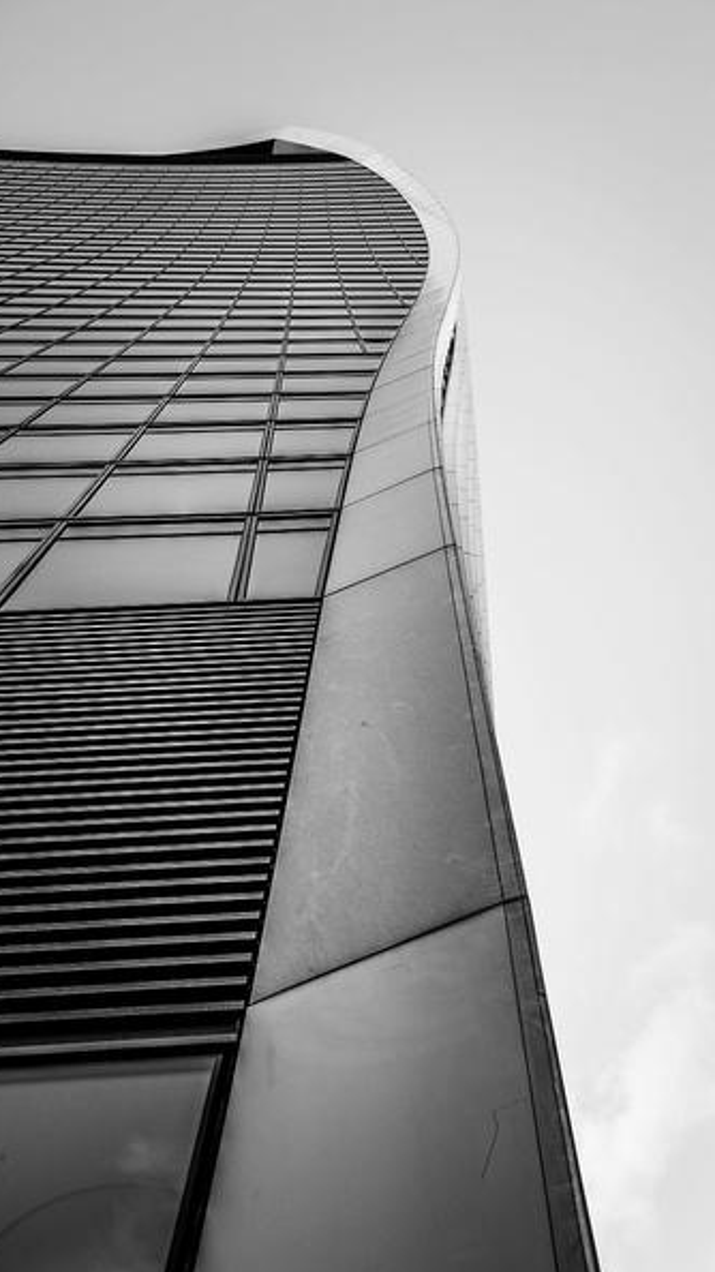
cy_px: 638
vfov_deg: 37.5
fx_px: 1872
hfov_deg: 21.6
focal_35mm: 56
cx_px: 413
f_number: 6.3
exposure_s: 1/50
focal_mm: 35
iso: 100
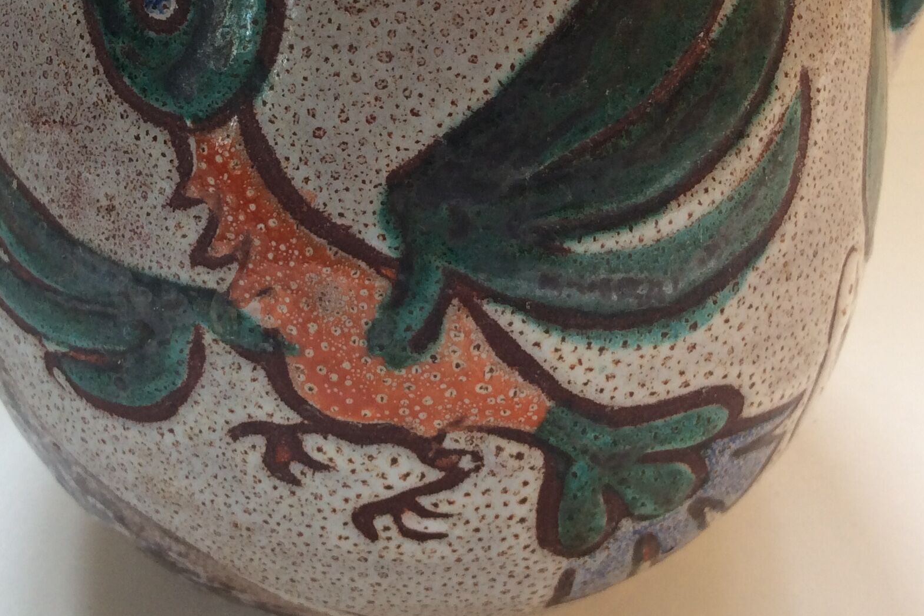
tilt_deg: -34.0
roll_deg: +2.9
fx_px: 1412
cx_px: 396
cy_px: 107
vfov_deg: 24.2
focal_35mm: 55
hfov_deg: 36.2
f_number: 2.4
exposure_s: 1/25
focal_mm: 3.3
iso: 40
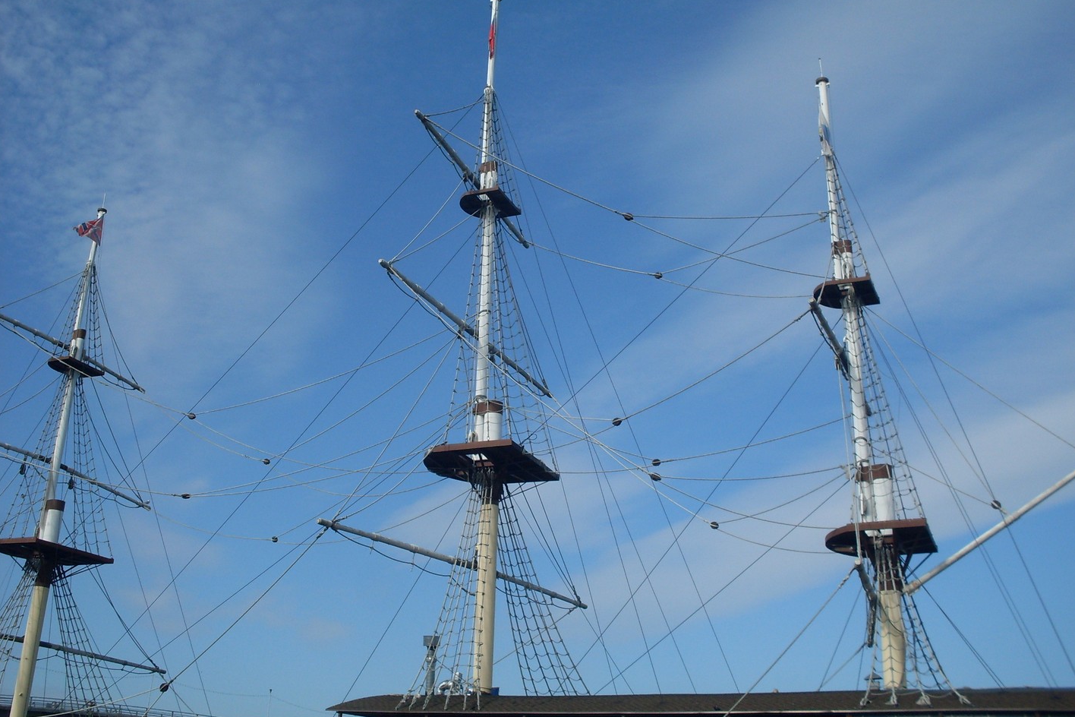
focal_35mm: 40
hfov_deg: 48.5
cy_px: 341
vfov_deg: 33.4
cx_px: 536
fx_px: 1194
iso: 80
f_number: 8.4
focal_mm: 6.3
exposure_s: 1/350
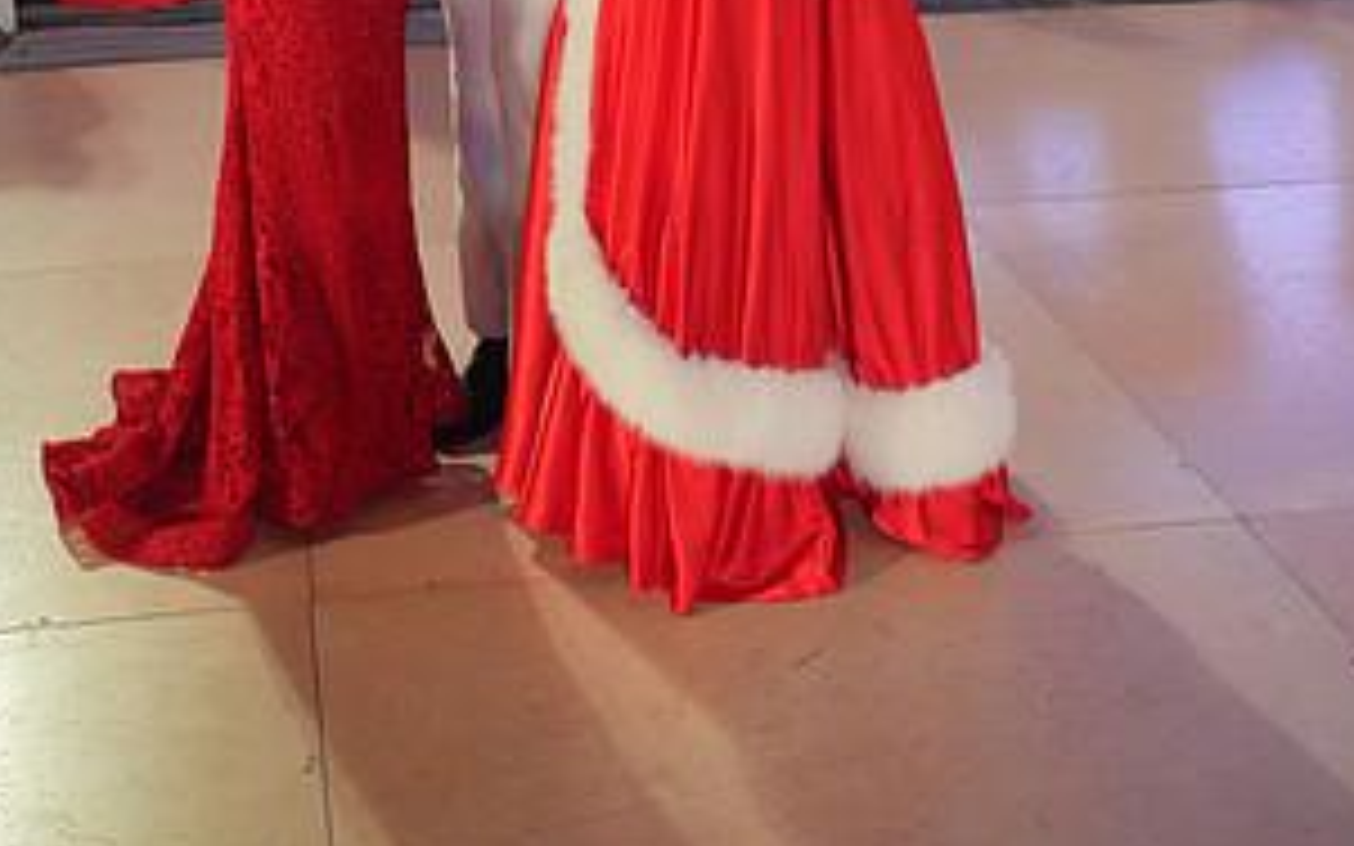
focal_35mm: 59
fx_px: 2177
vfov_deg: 19.4
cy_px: -387
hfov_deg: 34.5
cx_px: 556
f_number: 4
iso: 5000
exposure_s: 1/400
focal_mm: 30
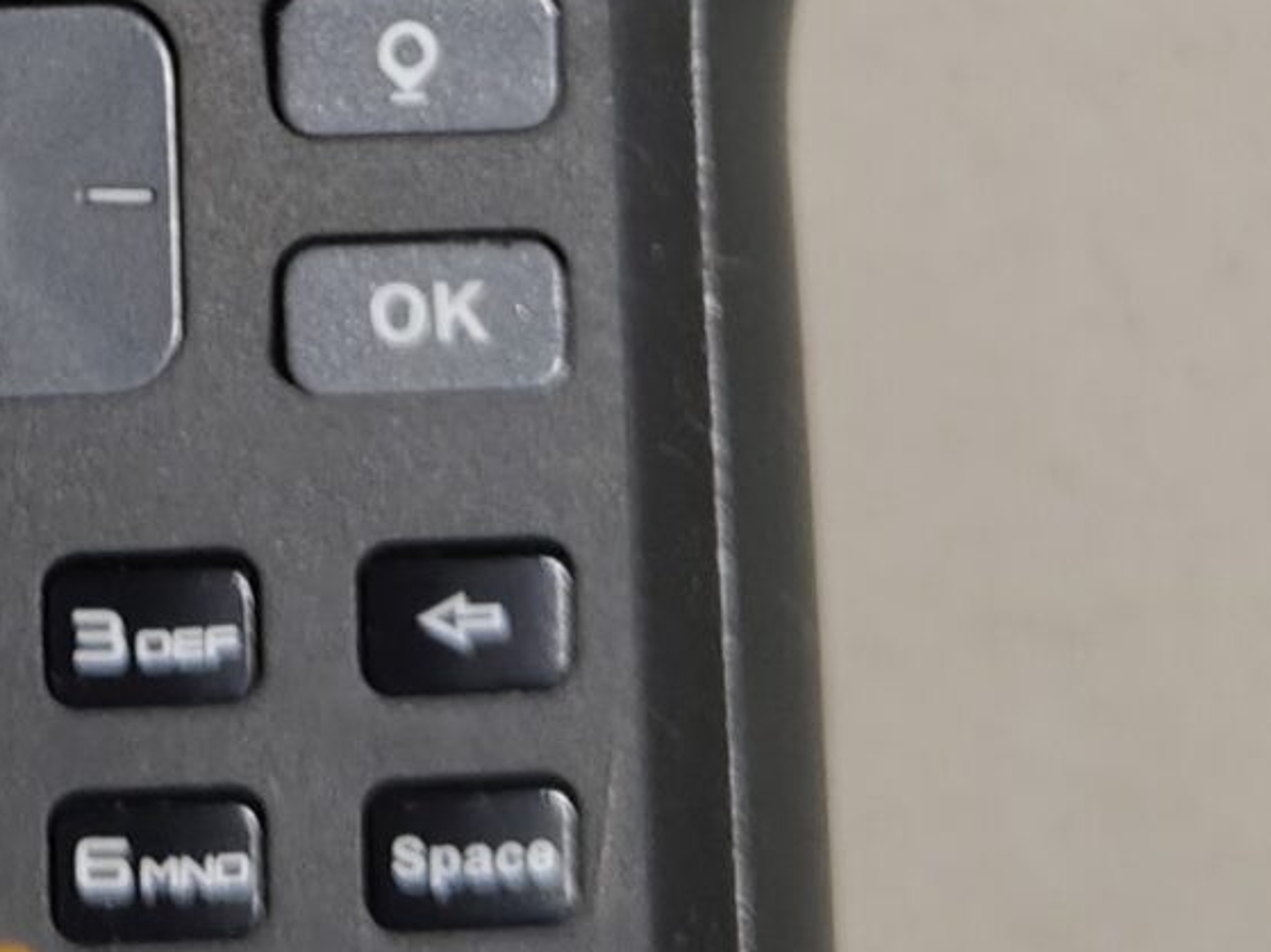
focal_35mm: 110
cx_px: -152
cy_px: -604
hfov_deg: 17.3
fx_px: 4038
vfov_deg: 12.6
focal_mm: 5.59
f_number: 1.8
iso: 1000
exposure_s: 1/33
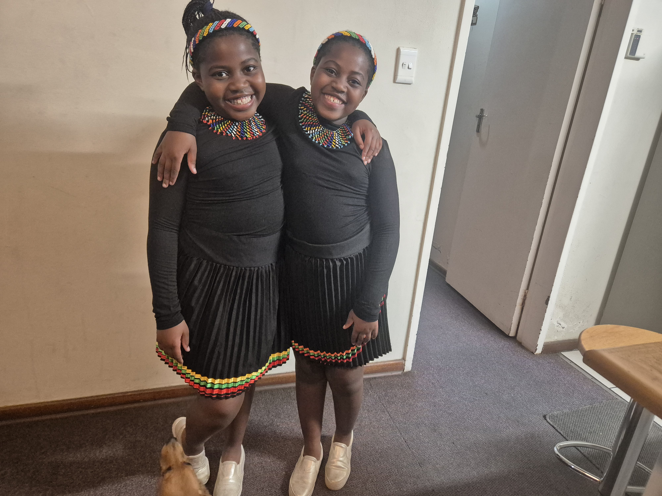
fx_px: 440
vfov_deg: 58.9
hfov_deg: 73.9
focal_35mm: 23
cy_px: 248
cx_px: 331
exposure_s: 1/100
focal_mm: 5.4
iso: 1600
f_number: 1.8
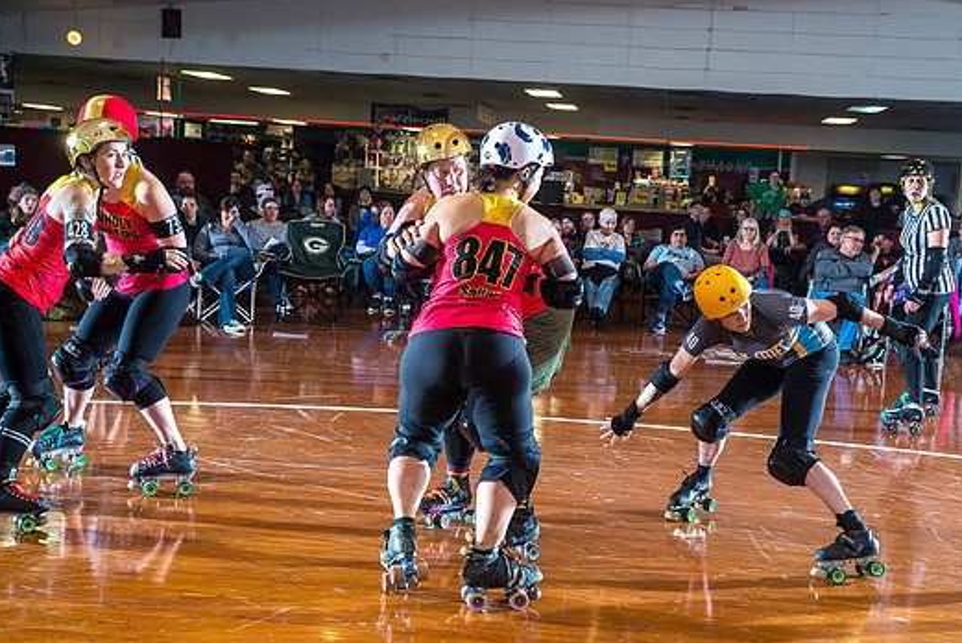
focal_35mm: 49
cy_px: 354
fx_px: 1310
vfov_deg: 27.5
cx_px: 515
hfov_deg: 40.3
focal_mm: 44
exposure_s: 1/160
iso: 800
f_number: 5.6
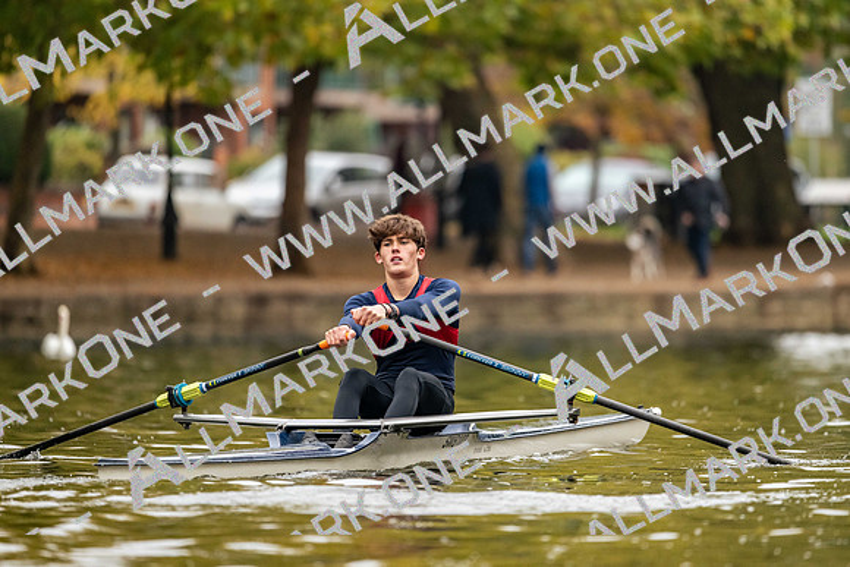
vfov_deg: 3.4
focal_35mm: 400
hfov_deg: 5.2
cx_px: 425
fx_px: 9446
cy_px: 284
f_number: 4.5
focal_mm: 400
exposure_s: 1/2000
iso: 3600
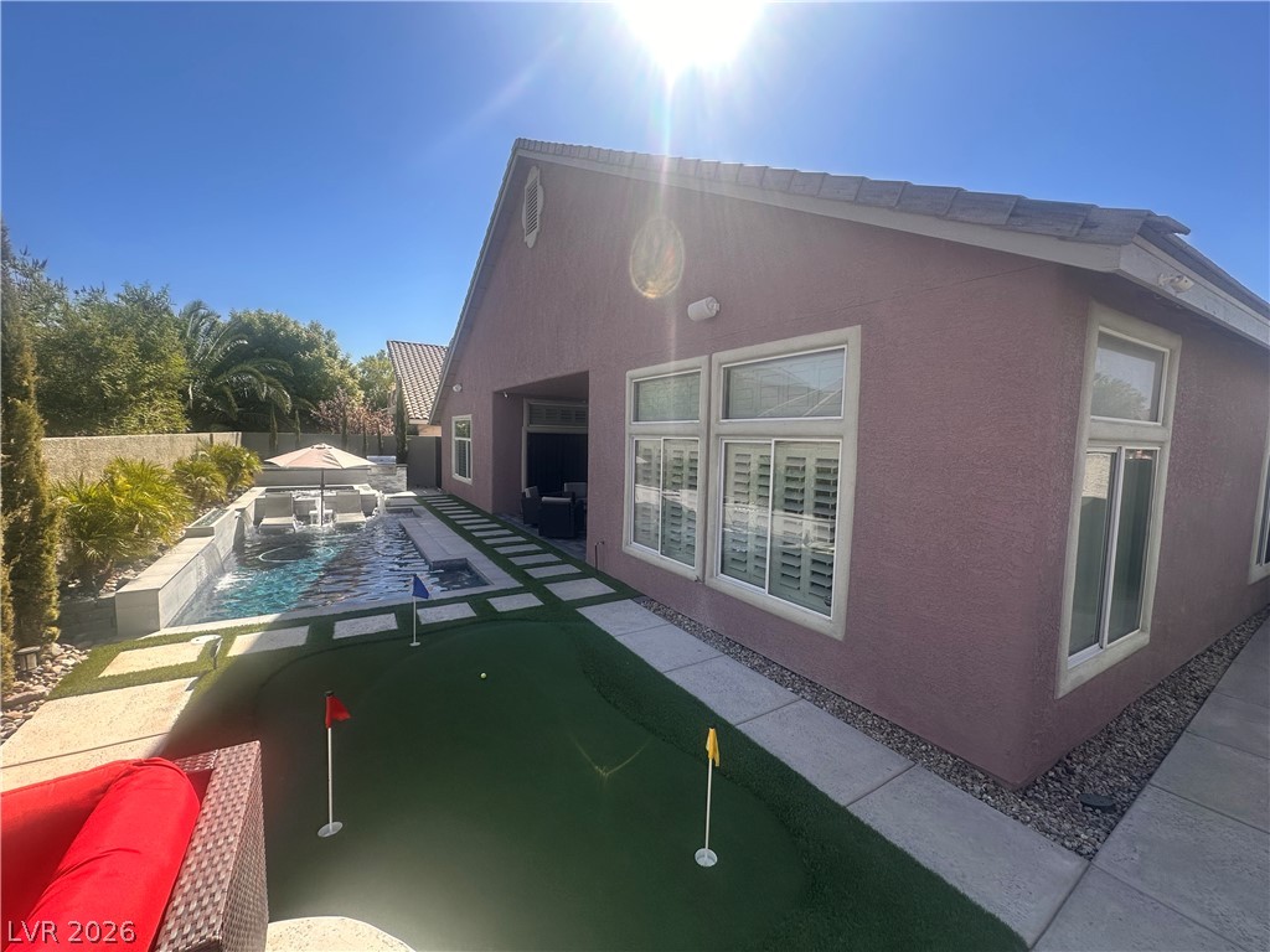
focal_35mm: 14
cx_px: 635
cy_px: 476
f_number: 2.2
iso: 40
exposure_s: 1/947
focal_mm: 2.22
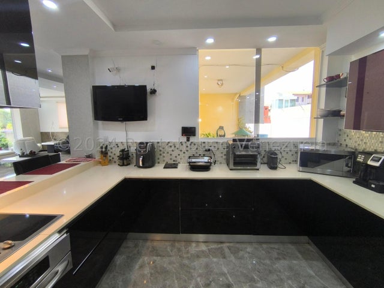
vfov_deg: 78.1
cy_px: 144
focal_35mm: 16
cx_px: 192
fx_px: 177
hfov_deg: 94.5
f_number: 2.2
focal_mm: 1.65
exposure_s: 1/50
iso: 125
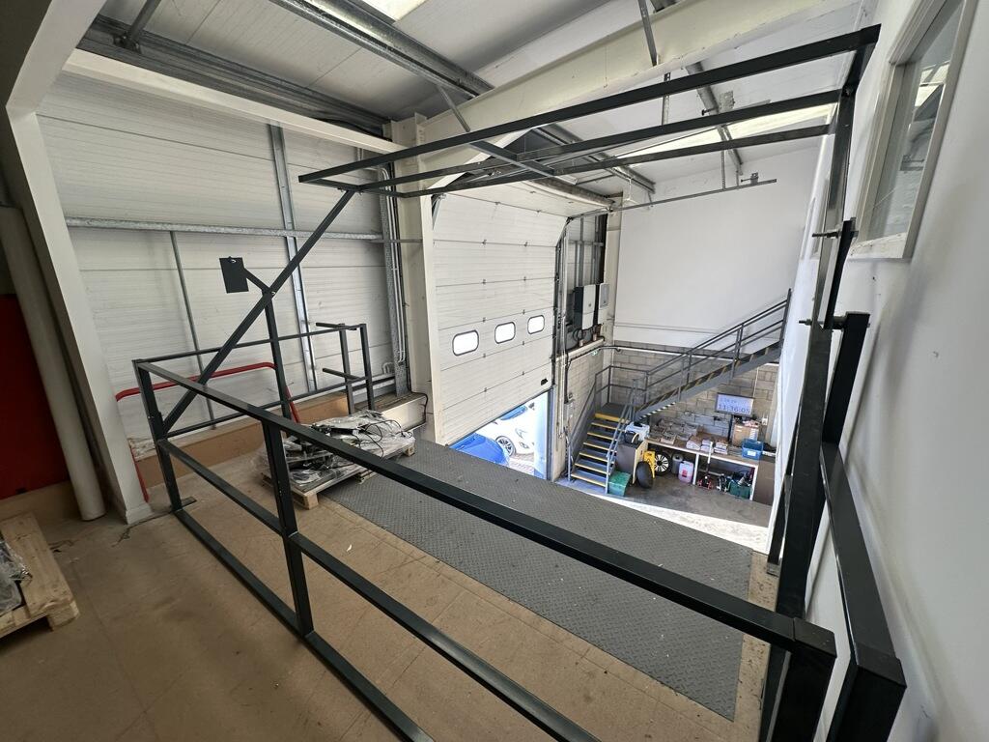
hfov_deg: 102.1
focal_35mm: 14
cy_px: 371
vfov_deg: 85.7
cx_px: 494
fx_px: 400
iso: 64
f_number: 2.2
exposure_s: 1/99
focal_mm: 2.22
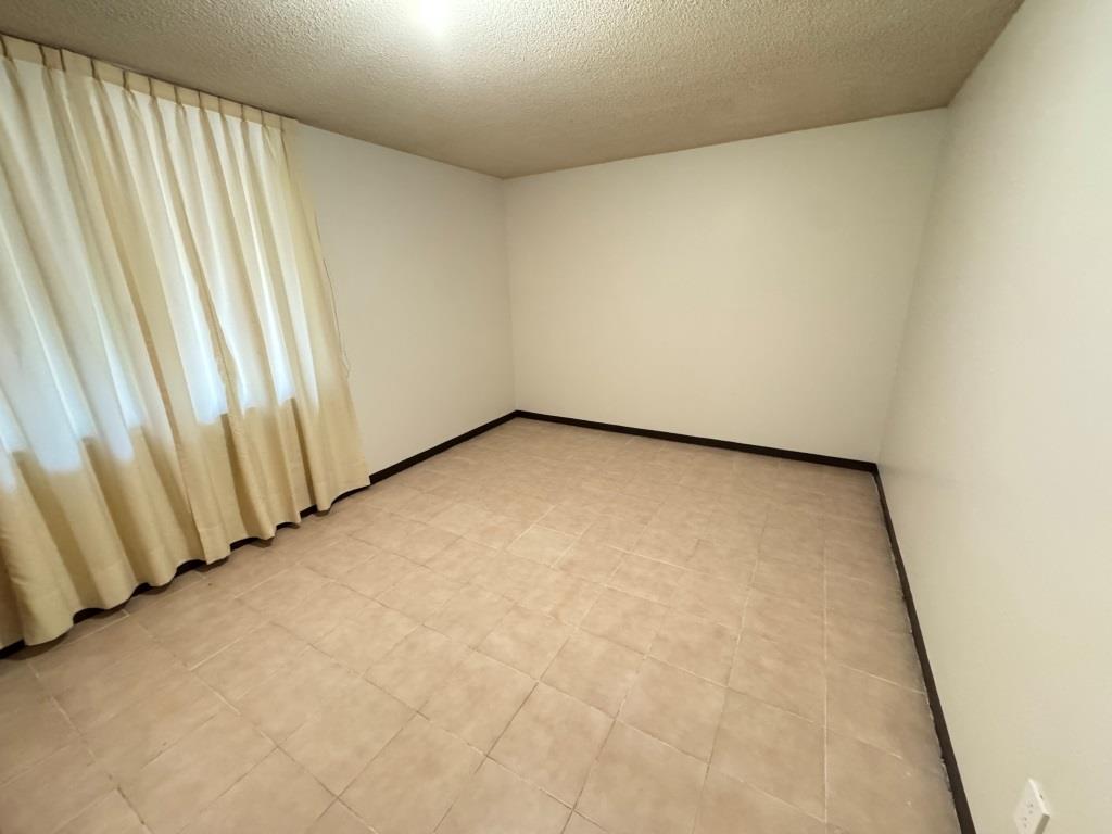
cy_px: 417
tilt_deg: -16.3
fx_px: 450
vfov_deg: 85.7
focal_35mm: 14
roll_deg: +2.3
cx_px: 556
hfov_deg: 102.1
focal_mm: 2.22
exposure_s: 1/40
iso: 1000
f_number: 2.2
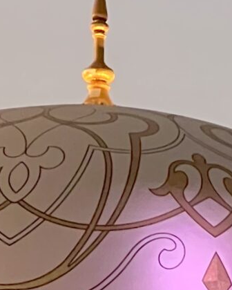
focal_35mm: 458
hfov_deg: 3.4
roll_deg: -1.4
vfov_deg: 4.1
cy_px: 737
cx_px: 456
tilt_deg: +9.0
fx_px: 3931
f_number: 2.8
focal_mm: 9
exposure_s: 1/60
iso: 640
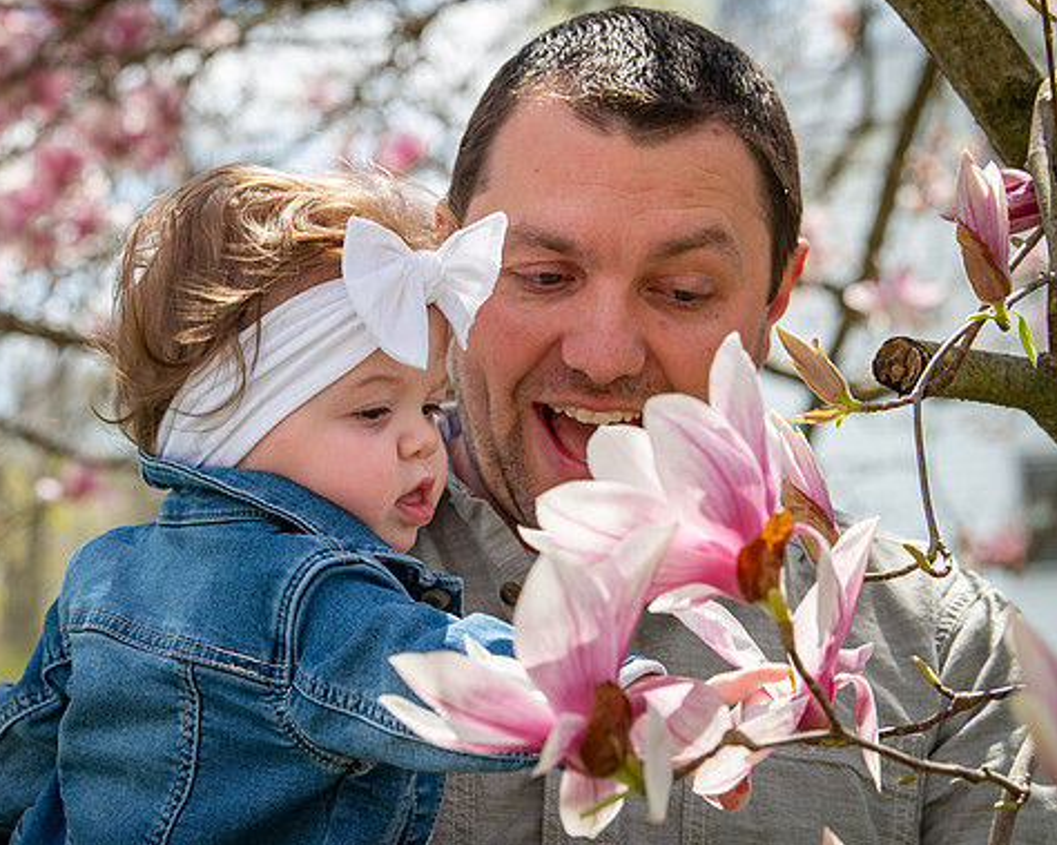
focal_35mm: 117
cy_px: 421
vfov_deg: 13.2
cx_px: 421
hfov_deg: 16.4
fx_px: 3659
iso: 320
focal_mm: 102
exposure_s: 1/320
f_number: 8
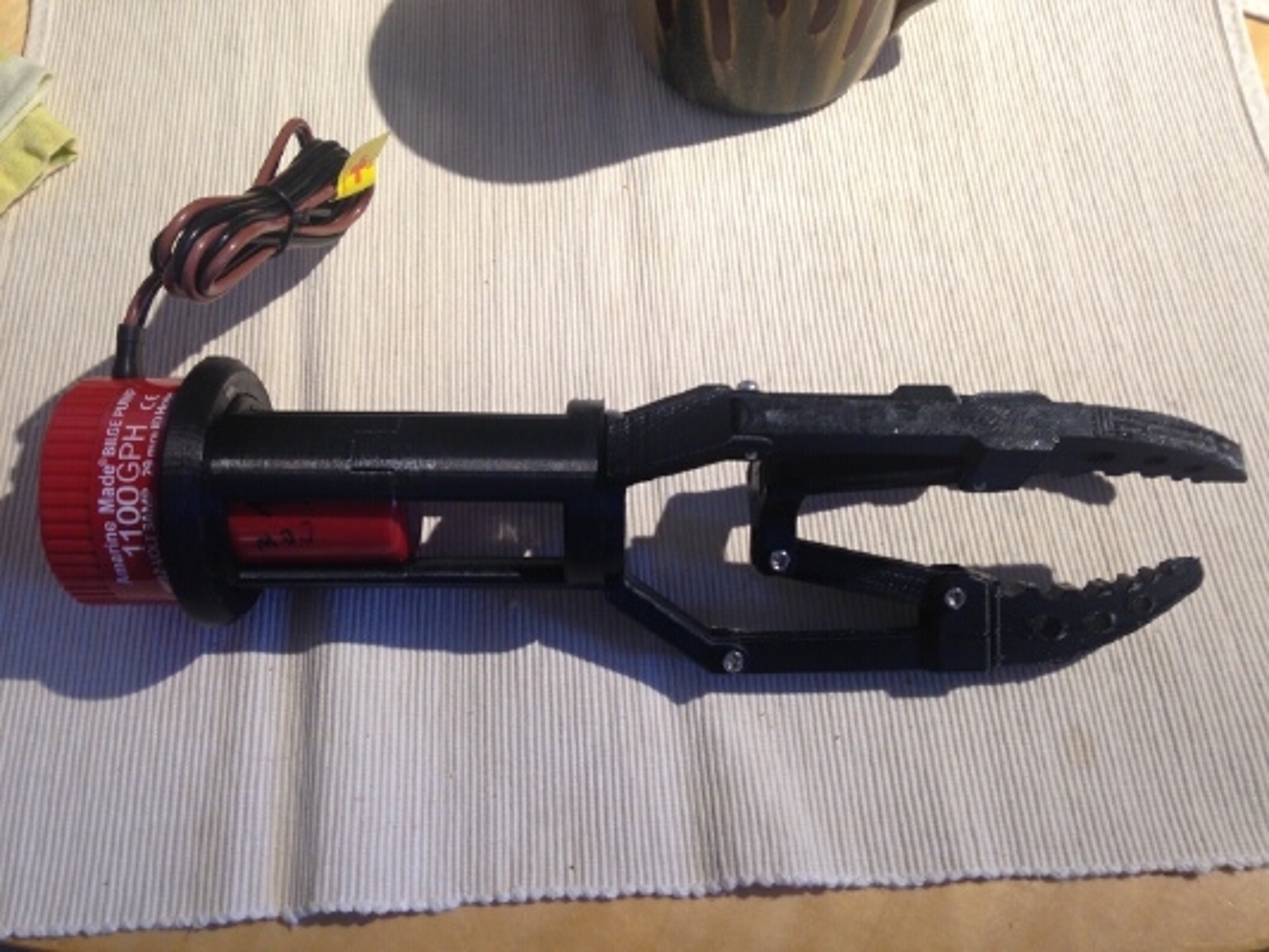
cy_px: 476
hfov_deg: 55.3
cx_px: 634
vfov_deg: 43.0
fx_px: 1210
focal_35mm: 33
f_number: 2.4
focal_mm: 4.12
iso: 50
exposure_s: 1/24
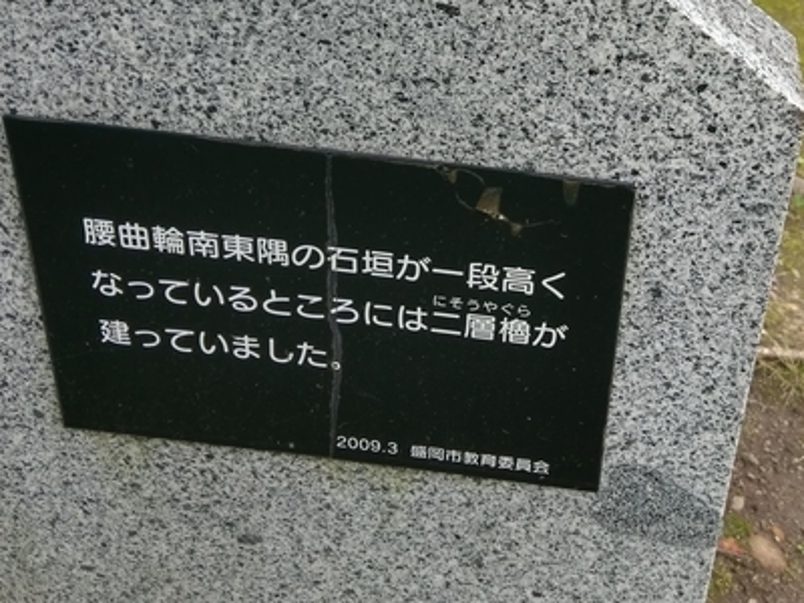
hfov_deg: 36.5
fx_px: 1208
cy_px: 167
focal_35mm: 52
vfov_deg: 27.7
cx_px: 531
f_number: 1.8
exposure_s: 1/372
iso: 100
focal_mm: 4.58
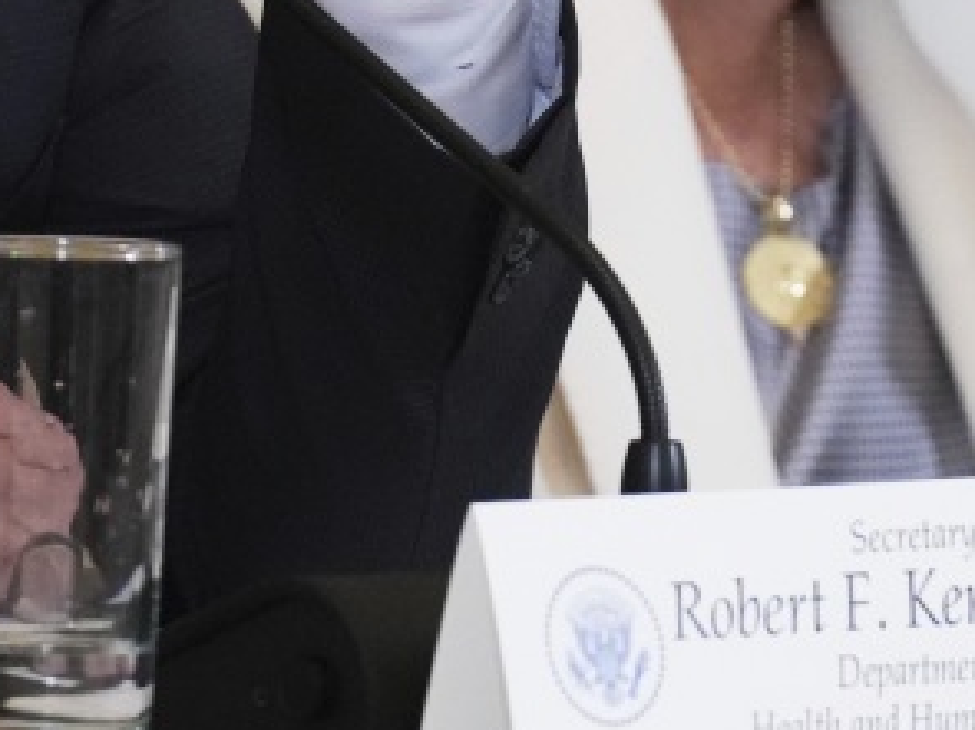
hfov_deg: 2.2
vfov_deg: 1.6
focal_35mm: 902
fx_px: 25396
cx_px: -83
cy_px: -206
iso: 5000
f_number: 4
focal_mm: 185
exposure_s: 1/250
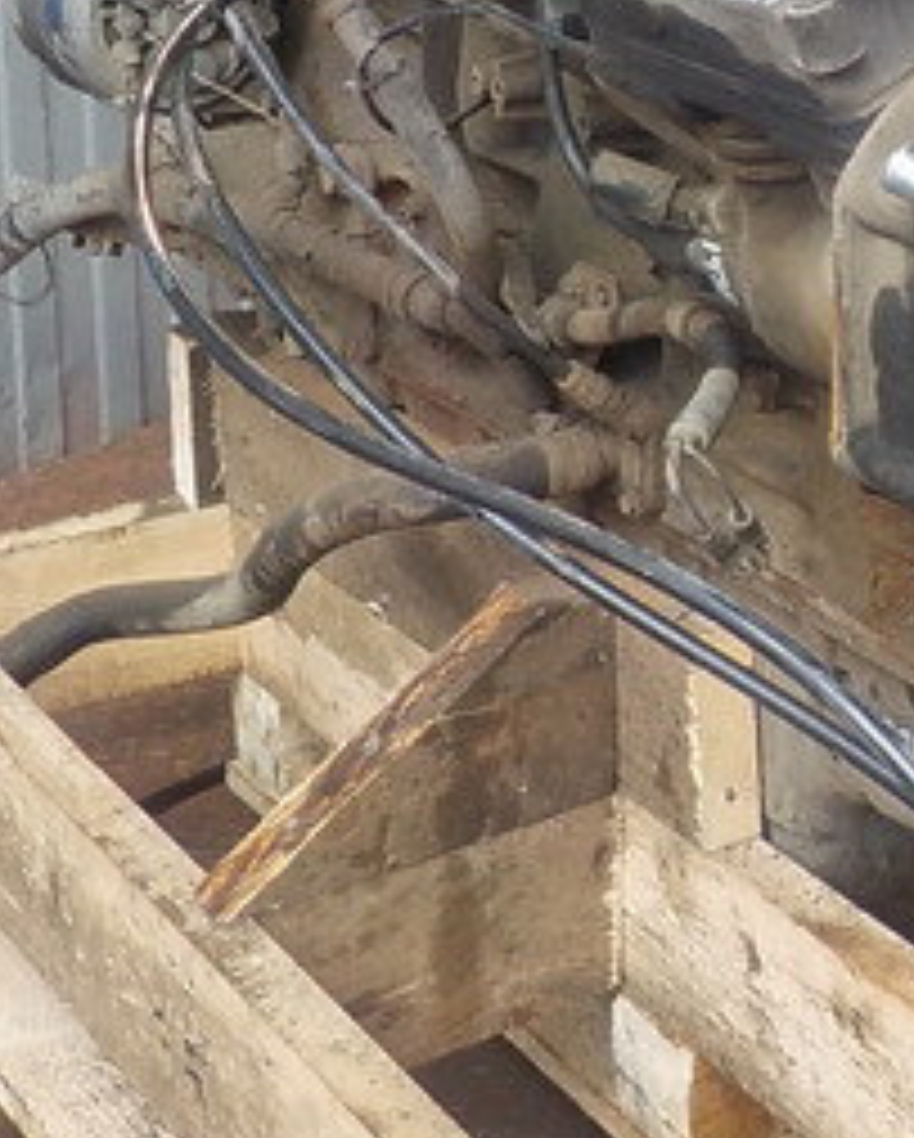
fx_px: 2498
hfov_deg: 19.6
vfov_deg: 25.1
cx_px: 1081
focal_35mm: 74
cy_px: 157
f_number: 3.3
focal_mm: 4.1
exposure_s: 1/30
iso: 160
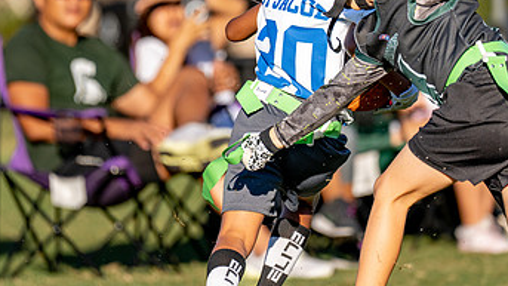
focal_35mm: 490
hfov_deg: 4.4
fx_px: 6601
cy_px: 52
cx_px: 301
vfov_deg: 2.5
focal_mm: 200
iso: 100
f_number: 2.8
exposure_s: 1/1600
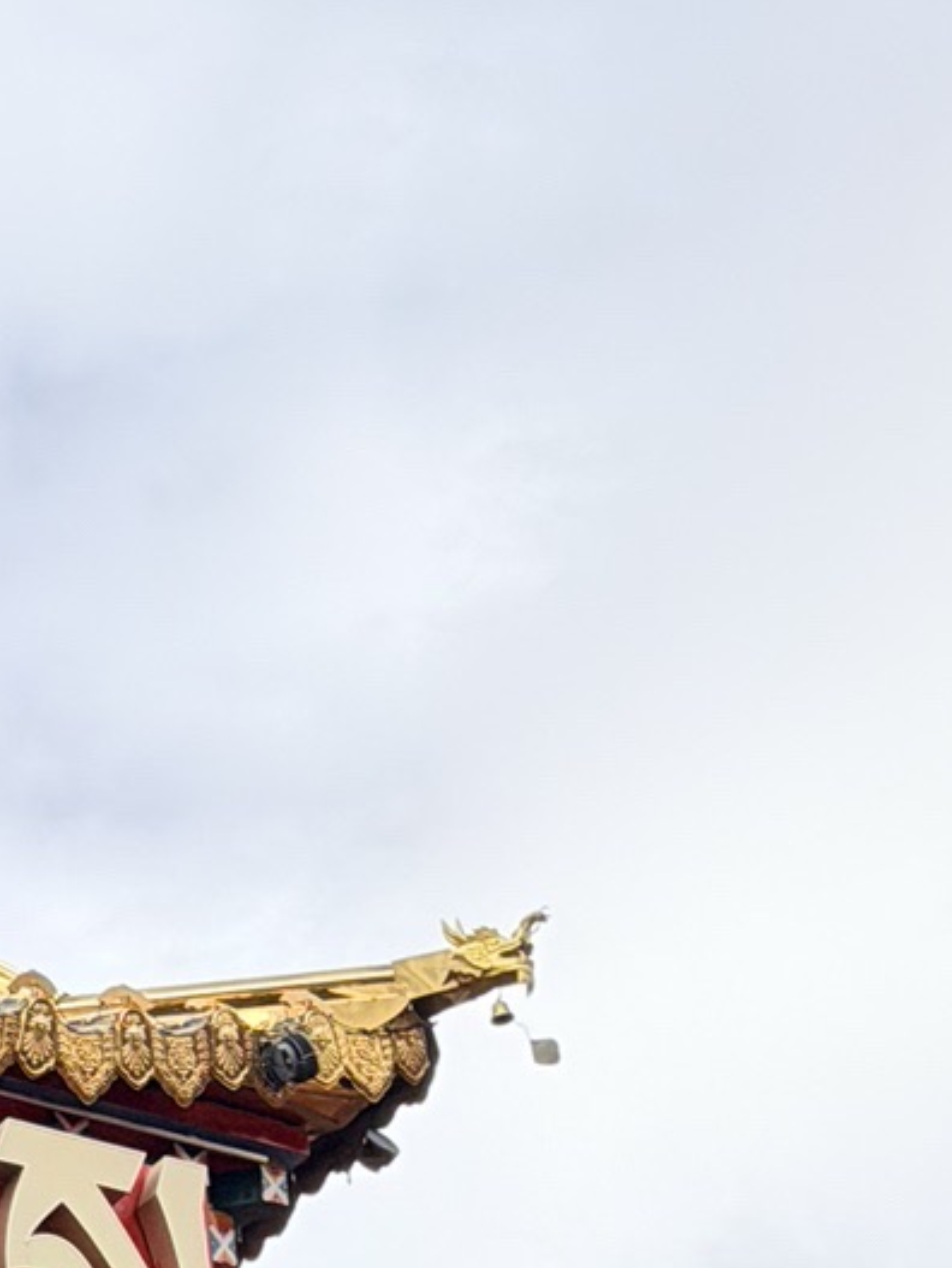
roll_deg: +4.3
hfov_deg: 8.2
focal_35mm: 182
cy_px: 2019
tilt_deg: +20.9
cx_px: 207
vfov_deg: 10.4
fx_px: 6666
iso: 80
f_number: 1.78
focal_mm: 6.76
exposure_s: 1/3378
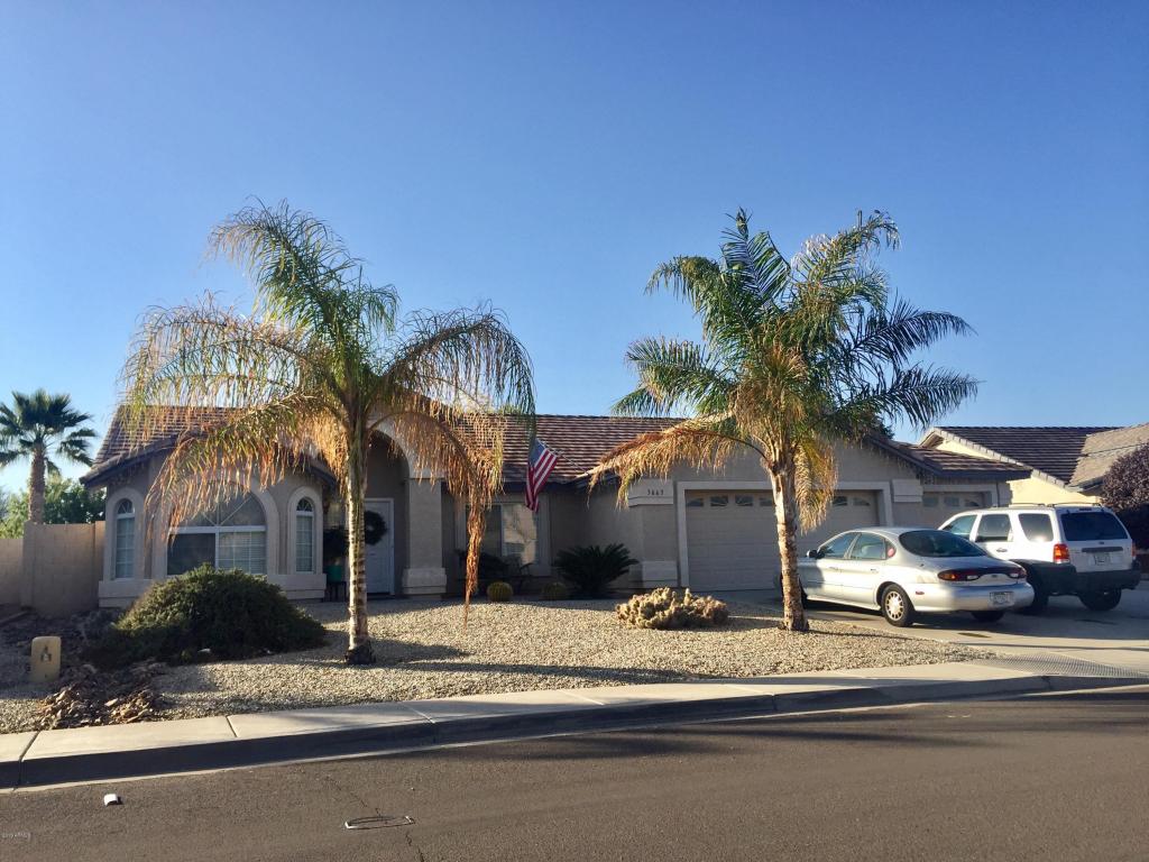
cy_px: 431
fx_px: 963
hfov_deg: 61.7
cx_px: 574
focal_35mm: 29
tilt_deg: +8.6
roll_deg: +0.8
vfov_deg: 48.2
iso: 32
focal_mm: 4.15
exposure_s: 1/1319
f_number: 2.2
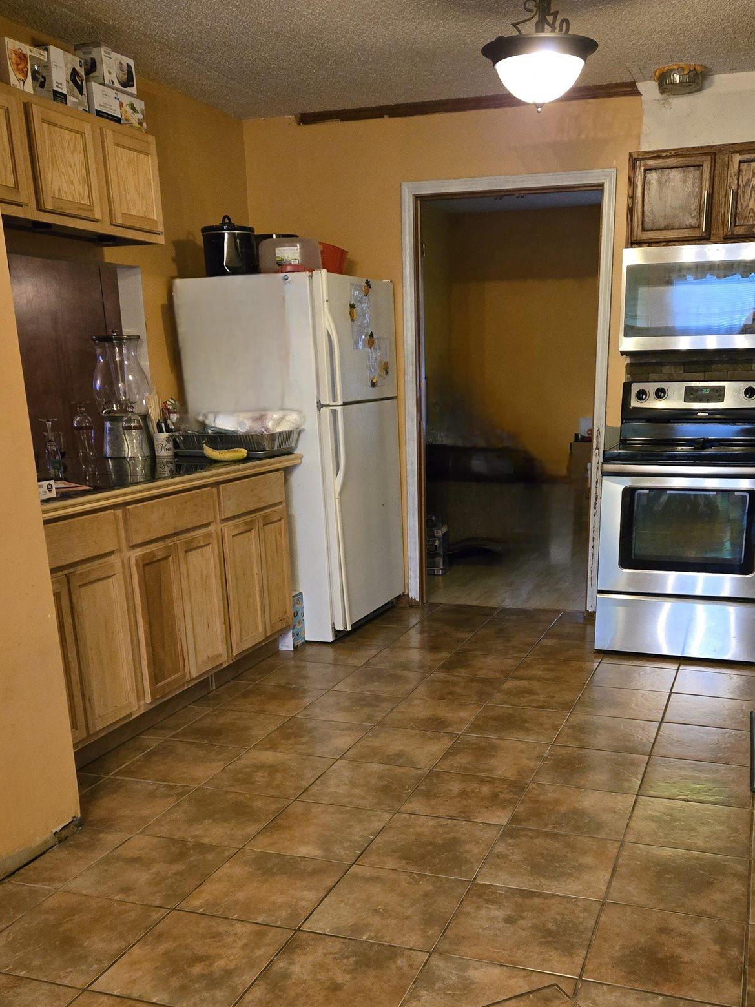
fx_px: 989
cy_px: 652
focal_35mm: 34
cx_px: 449
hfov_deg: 41.6
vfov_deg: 53.1
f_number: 1.8
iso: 1600
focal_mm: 5.4
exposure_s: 1/60.2
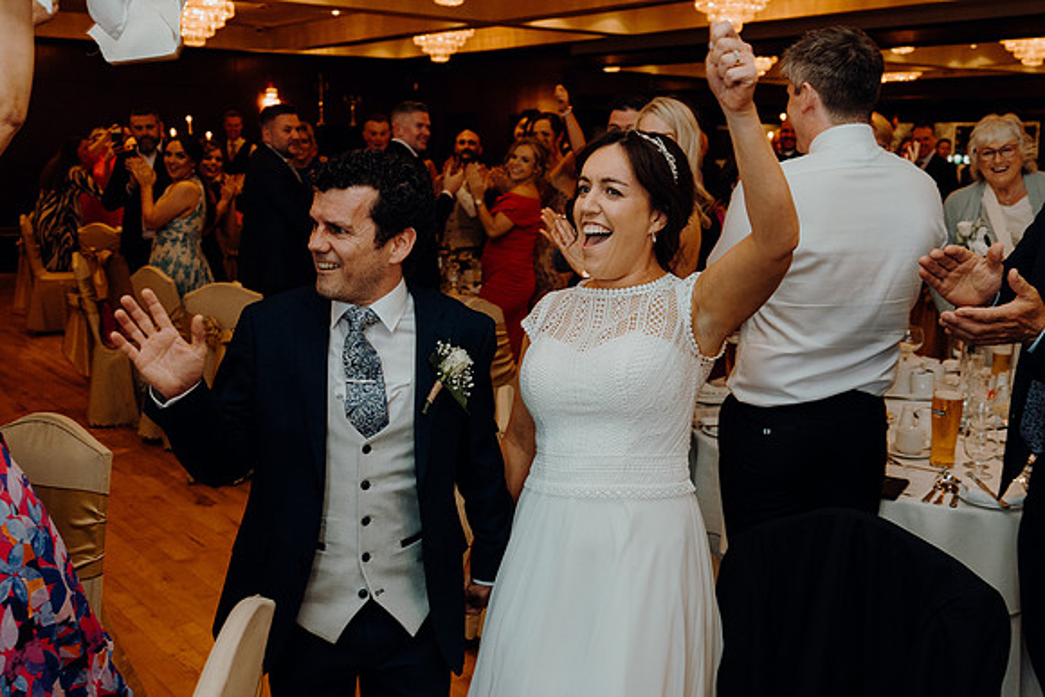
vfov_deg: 36.9
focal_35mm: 36
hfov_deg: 53.1
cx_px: 522
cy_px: 348
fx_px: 1045
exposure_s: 1/200
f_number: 2.8
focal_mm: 24
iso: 1250
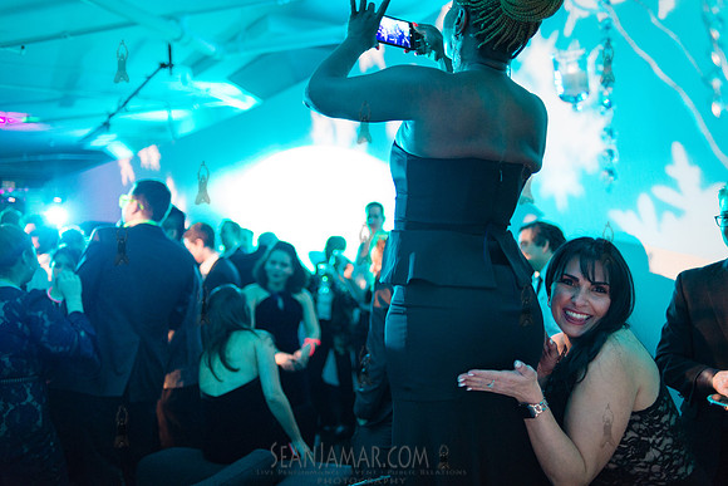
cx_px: 364
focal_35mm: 35
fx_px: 708
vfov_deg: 37.9
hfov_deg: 54.4
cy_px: 243
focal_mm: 35
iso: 3200
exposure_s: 1/160
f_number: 2
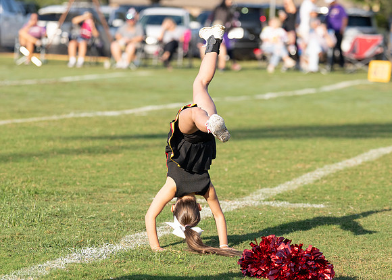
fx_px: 2408
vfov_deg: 6.6
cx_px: 186
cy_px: 156
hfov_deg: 9.3
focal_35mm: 216
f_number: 2.8
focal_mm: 118
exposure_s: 1/5000
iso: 320
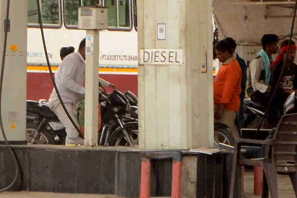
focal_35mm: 372
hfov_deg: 5.5
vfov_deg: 3.7
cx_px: 51
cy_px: 62
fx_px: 3069
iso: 400
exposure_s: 1/200
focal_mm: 42
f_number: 14
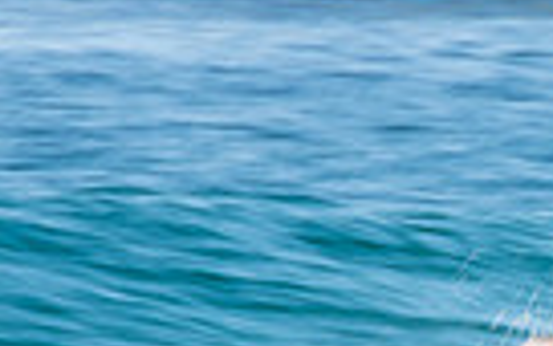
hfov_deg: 0.8
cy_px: 609
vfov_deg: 0.5
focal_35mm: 2606
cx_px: 1143
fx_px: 39275
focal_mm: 400
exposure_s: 1/30
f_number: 18
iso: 100
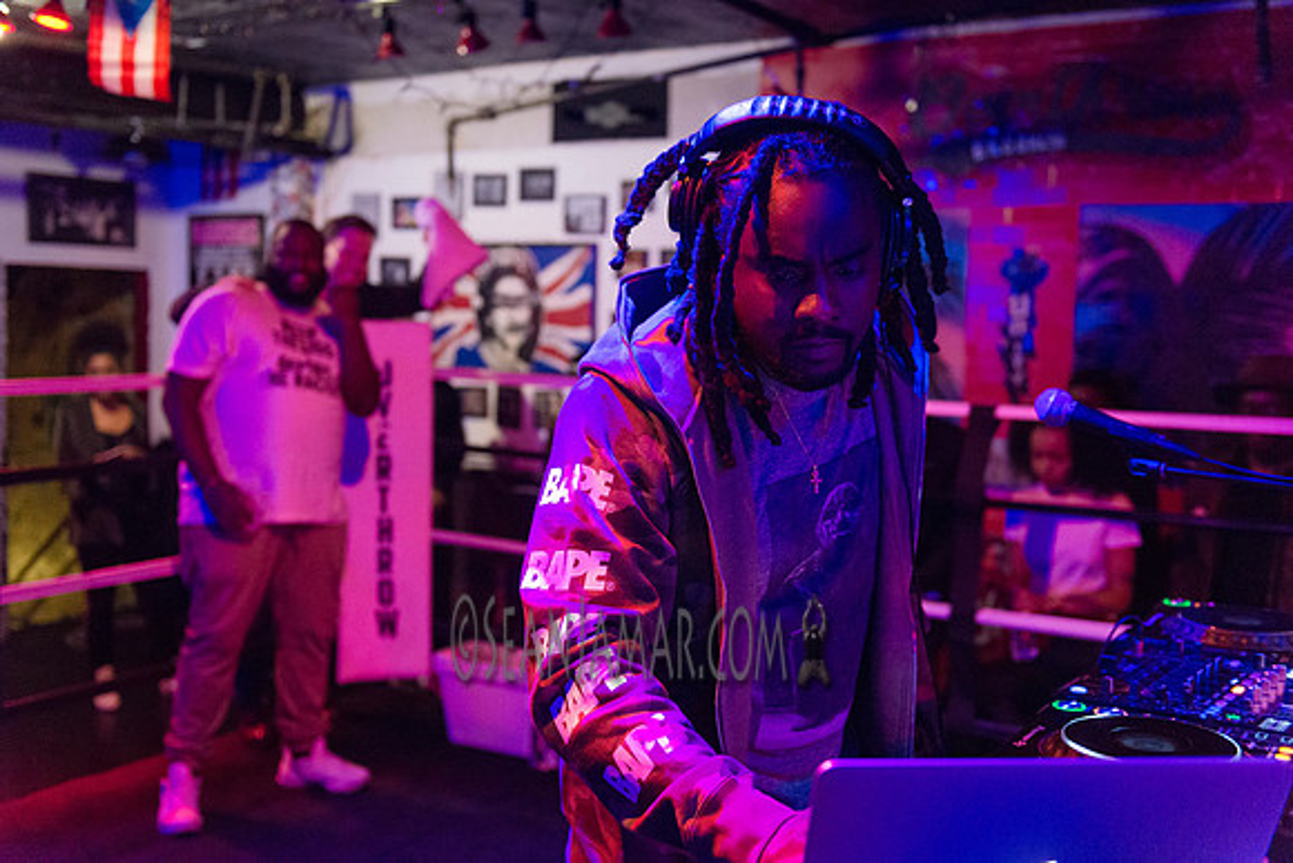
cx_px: 646
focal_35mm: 38
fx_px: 1365
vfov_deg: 35.1
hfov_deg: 50.7
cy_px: 432
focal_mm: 38
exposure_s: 1/250
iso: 5000
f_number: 2.8
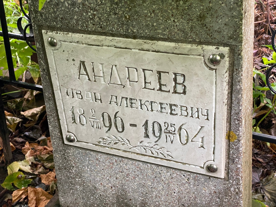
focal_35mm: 52
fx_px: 415
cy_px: 104
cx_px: 138
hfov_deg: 36.8
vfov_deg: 28.0
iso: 400
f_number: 2
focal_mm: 6
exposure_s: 1/60
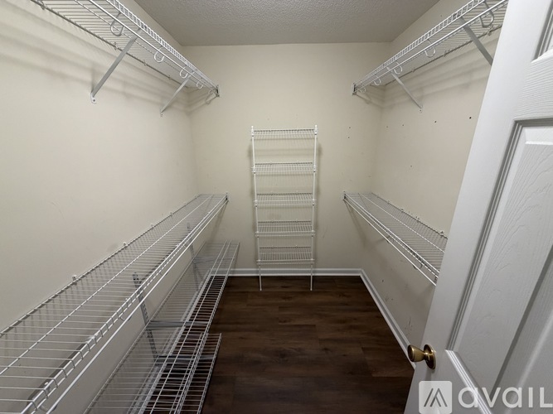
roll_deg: +0.5
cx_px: 276
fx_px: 224
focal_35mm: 14
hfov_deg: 102.1
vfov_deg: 85.7
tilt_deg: -18.0
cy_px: 207
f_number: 2.2
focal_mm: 2.22
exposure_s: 1/78
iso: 320
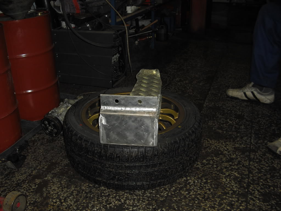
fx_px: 308
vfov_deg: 37.7
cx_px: 140
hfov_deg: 49.0
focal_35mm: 38
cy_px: 106
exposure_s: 1/60
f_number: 2.8
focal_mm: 6.2
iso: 100
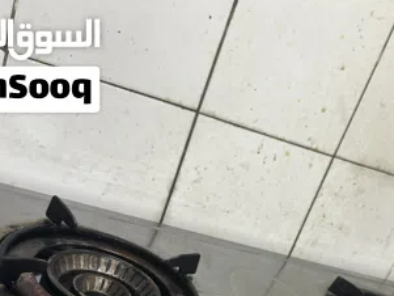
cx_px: 297
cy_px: 301
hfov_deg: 36.6
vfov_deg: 26.9
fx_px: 581
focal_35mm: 51
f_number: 1.78
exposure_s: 1/50
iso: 200
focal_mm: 6.86
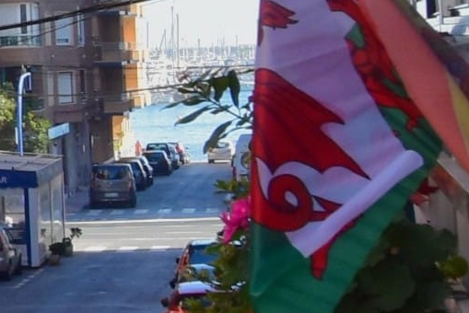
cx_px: -44
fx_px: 1382
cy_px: -54
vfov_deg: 12.6
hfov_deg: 18.5
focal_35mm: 106
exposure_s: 1/250
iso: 400
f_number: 10
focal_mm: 20
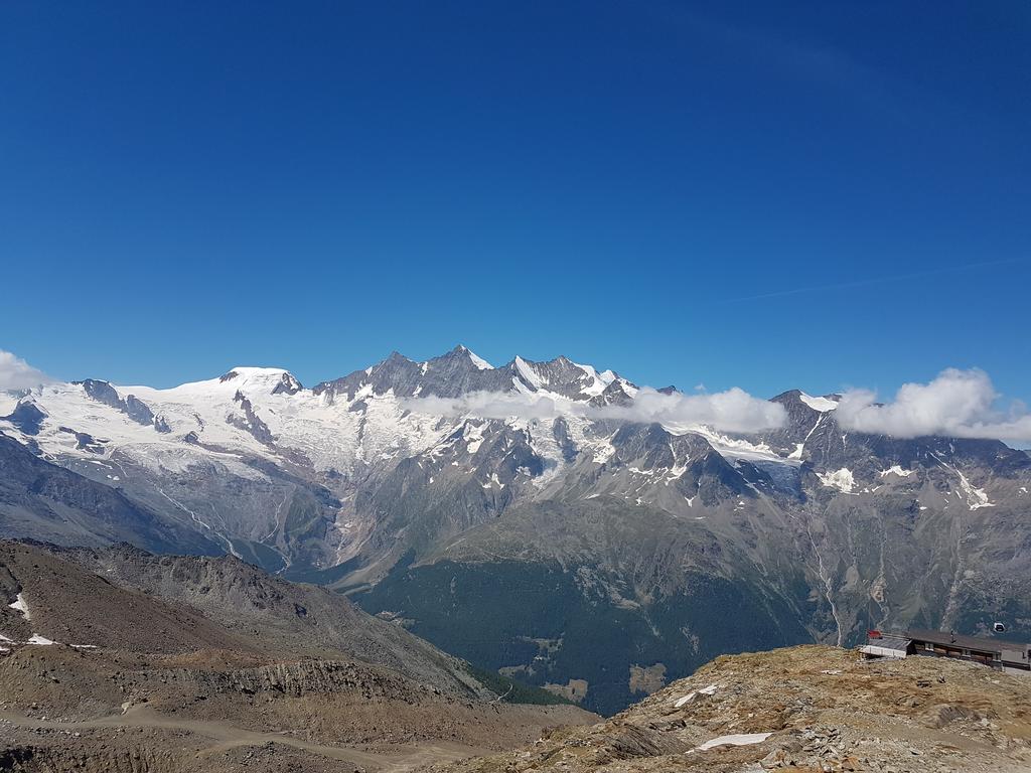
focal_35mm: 26
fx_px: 774
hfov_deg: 67.3
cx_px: 516
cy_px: 386
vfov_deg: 53.1
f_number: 1.7
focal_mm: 4.2
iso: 40
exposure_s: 1/3784
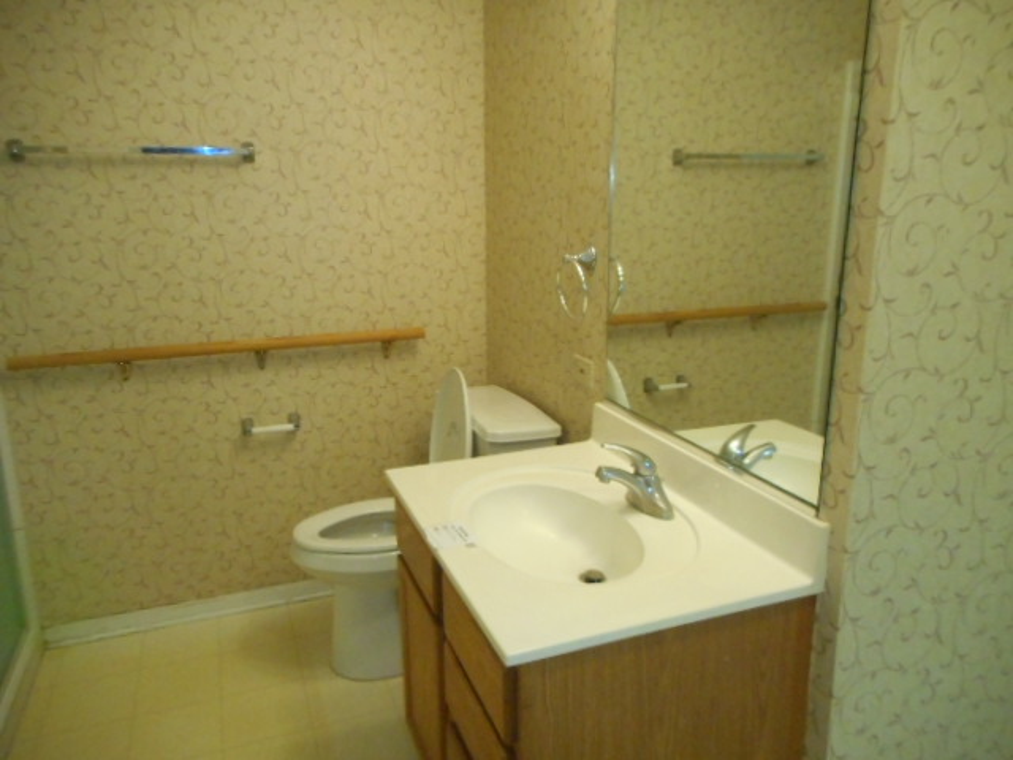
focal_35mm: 25
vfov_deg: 54.9
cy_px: 380
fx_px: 732
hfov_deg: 69.4
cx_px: 506
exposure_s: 1/25
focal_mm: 4.5
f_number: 3.7
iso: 640
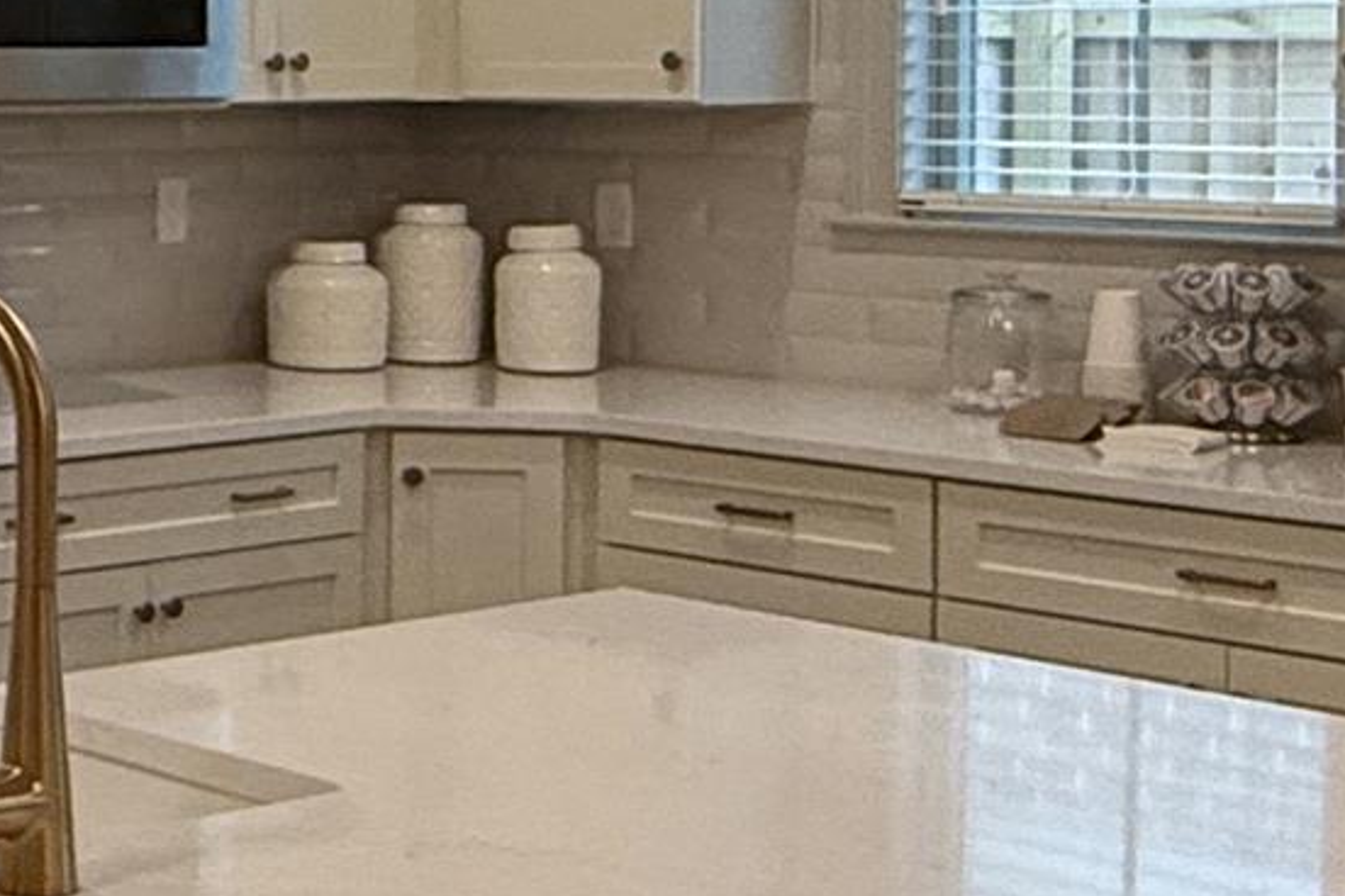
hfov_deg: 21.7
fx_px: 3026
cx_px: -560
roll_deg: +0.6
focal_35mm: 81
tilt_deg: -1.0
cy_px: 127
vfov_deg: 16.7
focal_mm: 2.22
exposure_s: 1/120
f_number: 2.2
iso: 250
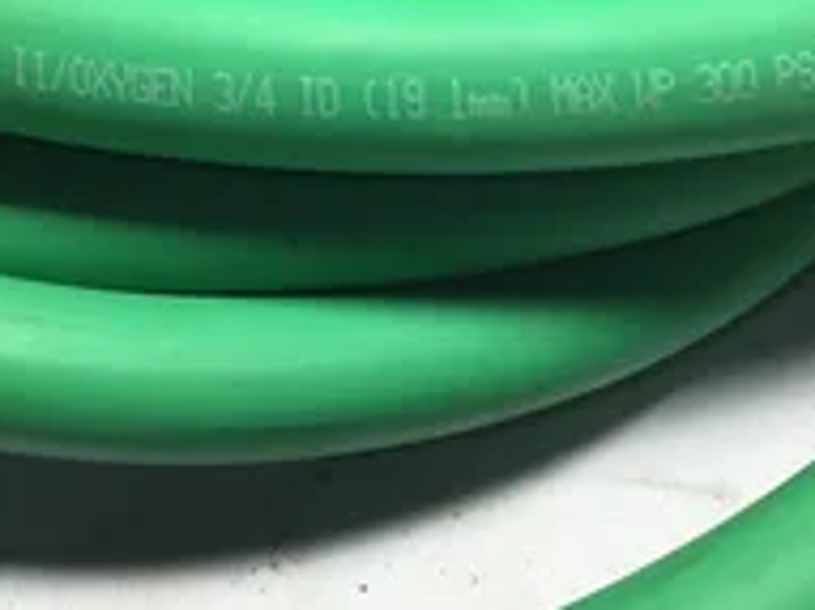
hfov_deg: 29.8
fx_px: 1529
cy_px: 145
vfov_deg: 22.3
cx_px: 384
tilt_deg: -51.5
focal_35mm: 65
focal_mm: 3.3
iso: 40
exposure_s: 1/120
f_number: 2.4
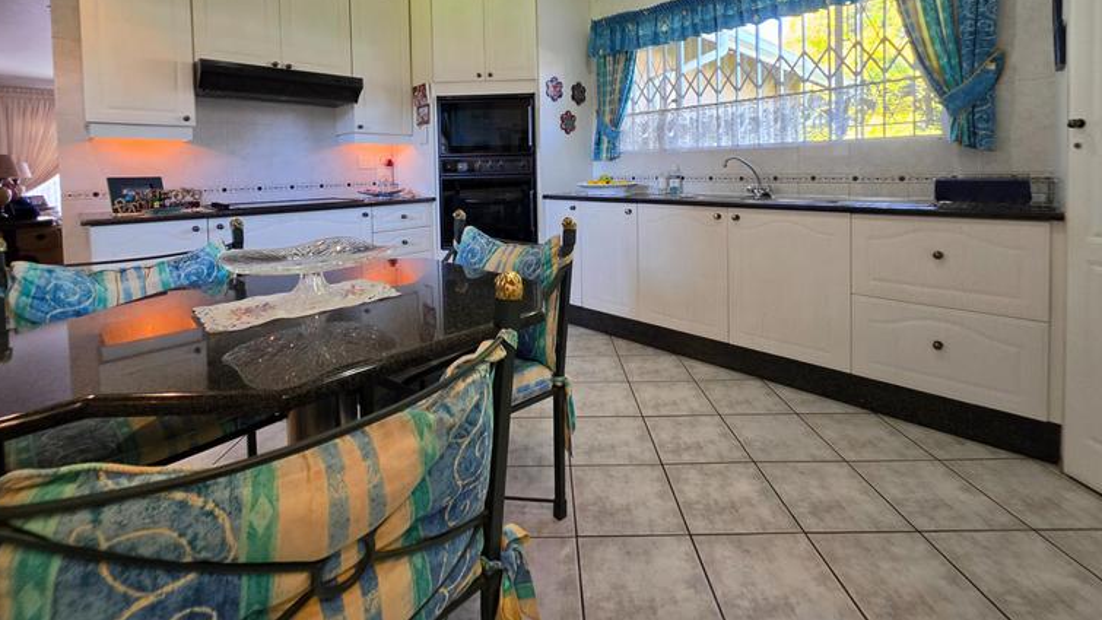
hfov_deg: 103.0
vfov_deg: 68.1
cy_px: 195
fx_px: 438
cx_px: 542
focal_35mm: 15
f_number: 1.9
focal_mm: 2.2
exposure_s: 1/100
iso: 200
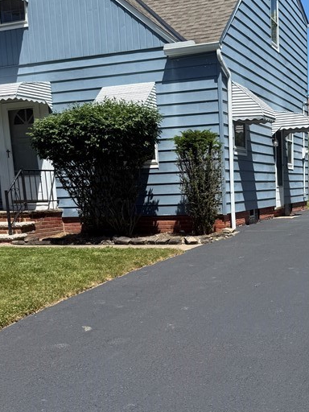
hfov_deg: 29.9
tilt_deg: -9.1
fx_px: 571
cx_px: 225
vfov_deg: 39.1
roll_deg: +2.2
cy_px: 281
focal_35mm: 48
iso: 80
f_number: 1.78
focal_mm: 6.76
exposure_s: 1/3759
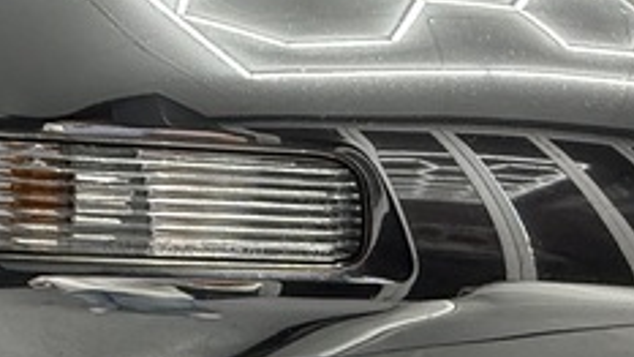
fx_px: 1126
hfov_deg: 31.4
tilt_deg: -4.1
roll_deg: -0.2
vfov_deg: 18.0
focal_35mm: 67
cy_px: 223
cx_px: 280
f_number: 2.2
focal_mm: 2.22
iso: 100
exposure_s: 1/100
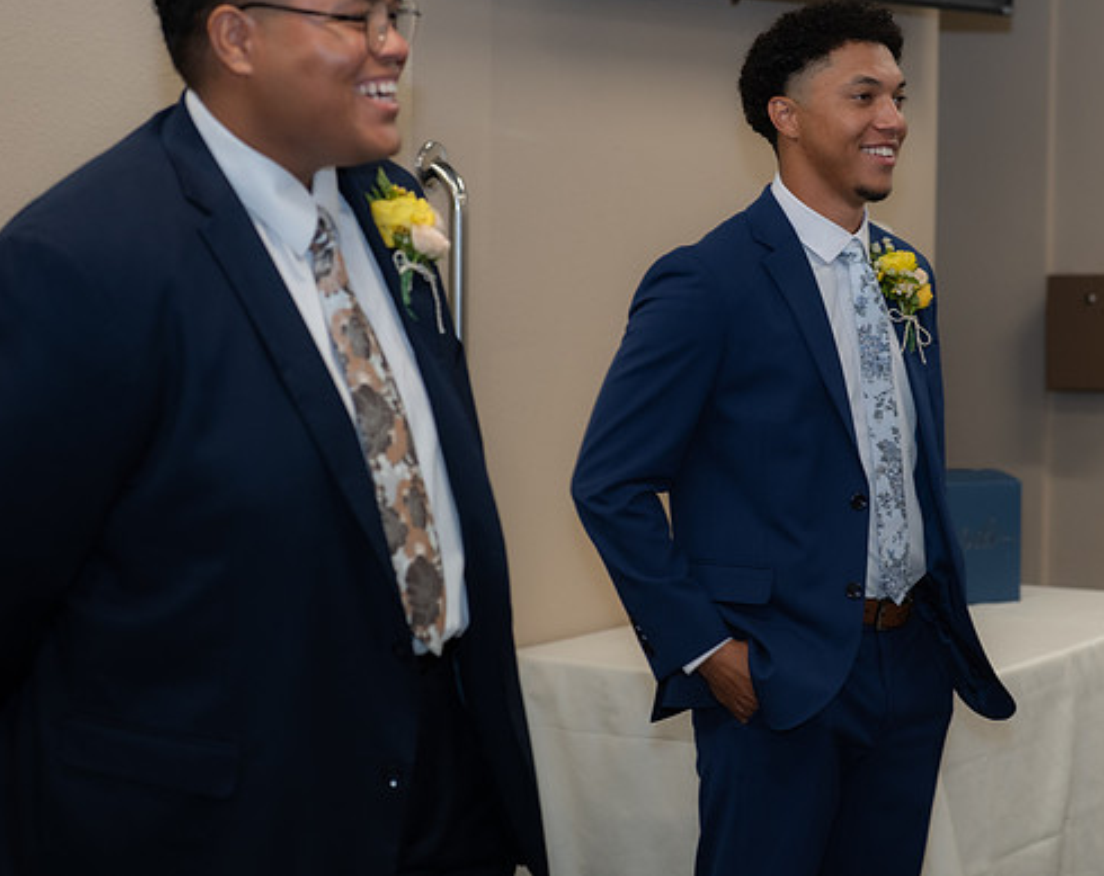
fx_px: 3062
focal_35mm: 94
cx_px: 764
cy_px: 354
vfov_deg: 16.3
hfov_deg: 20.3
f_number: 4
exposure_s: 1/160
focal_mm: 70
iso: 1250
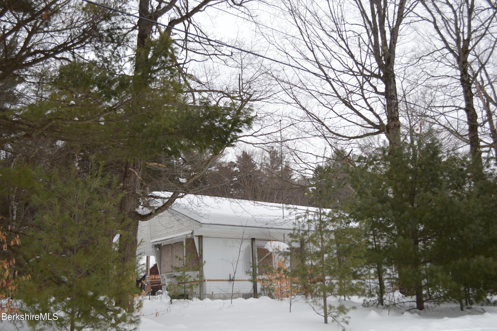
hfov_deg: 53.2
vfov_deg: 36.8
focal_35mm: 36
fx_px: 497
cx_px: 248
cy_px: 166
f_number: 4
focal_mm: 24
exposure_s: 1/125
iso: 100
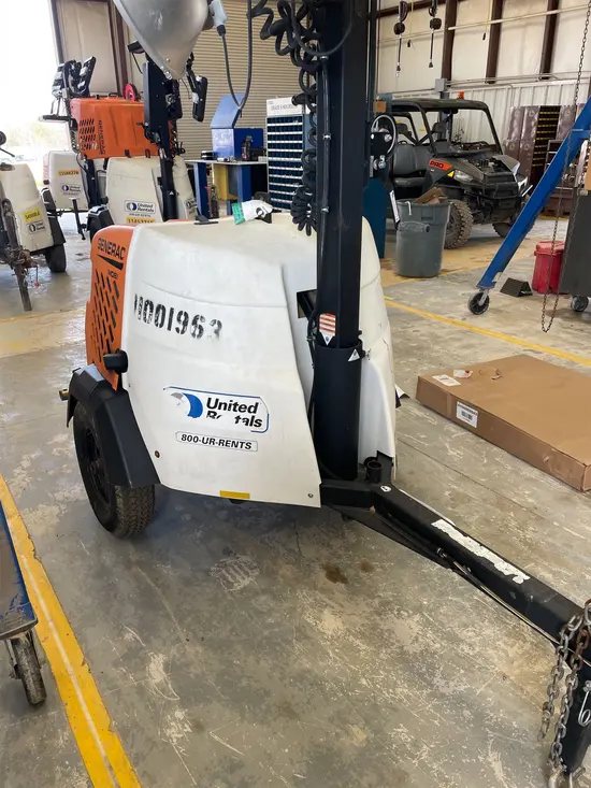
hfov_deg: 53.1
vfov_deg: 67.3
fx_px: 592
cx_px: 296
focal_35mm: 26
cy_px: 394
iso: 40
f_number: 1.6
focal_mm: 4.2
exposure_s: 1/120
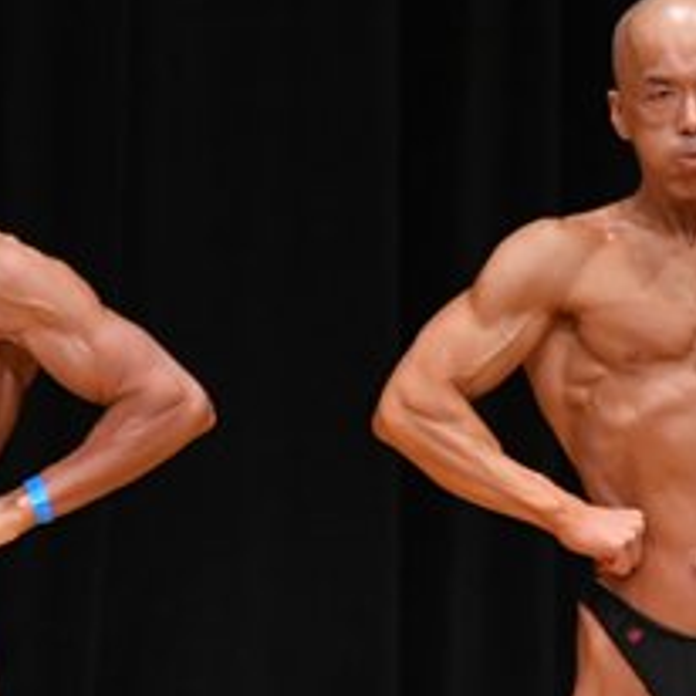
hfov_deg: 2.0
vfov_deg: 2.0
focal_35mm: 863
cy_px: 682
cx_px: -29
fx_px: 19631
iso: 3200
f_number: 5.6
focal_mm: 180
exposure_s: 1/400
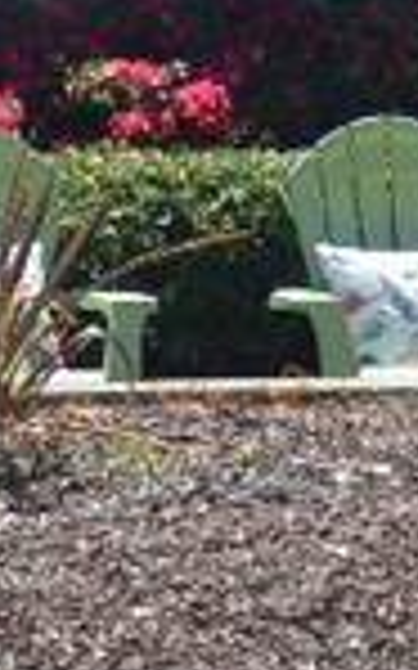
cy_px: -414
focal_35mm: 430
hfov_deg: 3.0
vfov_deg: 4.8
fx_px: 7845
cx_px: 656
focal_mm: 28
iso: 140
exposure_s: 1/250
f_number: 8
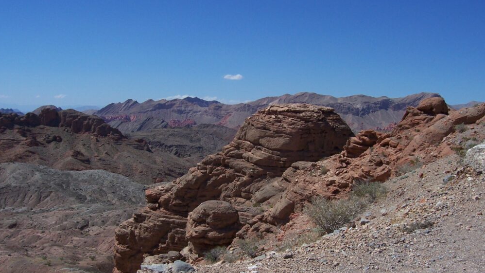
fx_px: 489
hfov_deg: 52.8
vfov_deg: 31.1
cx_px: 244
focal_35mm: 38
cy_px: 152
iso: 80
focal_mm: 5.6
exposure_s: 1/1000
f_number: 5.6
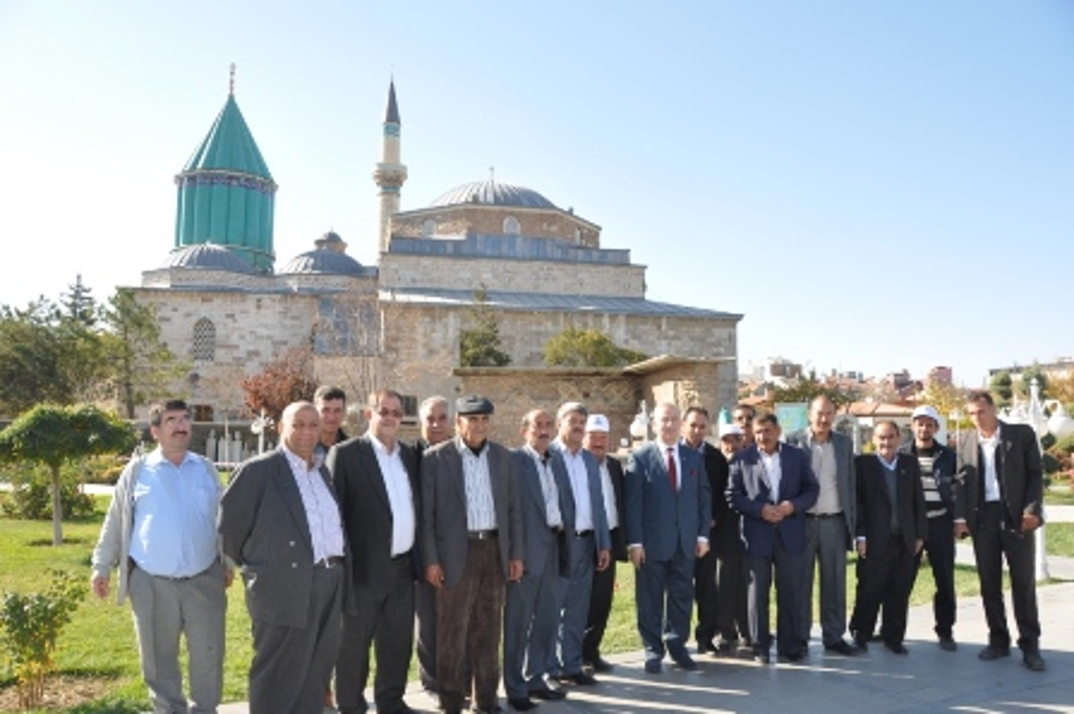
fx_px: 805
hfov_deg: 67.4
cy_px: 357
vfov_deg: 47.9
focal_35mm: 27
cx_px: 537
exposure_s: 1/200
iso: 200
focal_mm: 18
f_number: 8
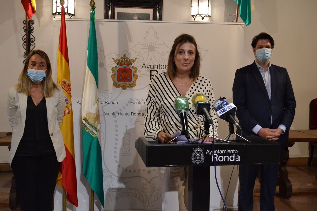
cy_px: 106
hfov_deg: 49.6
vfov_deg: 34.2
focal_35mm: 39
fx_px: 343
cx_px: 158
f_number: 5
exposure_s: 1/100
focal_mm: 26
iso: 3200
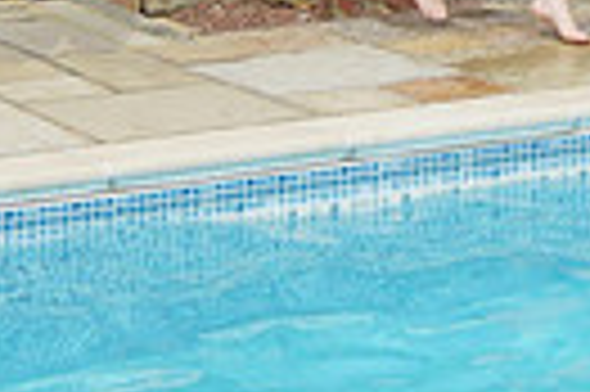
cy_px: -417
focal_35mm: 200
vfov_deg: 6.6
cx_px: 531
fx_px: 3274
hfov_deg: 10.2
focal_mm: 30
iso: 125
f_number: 6.3
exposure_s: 1/500
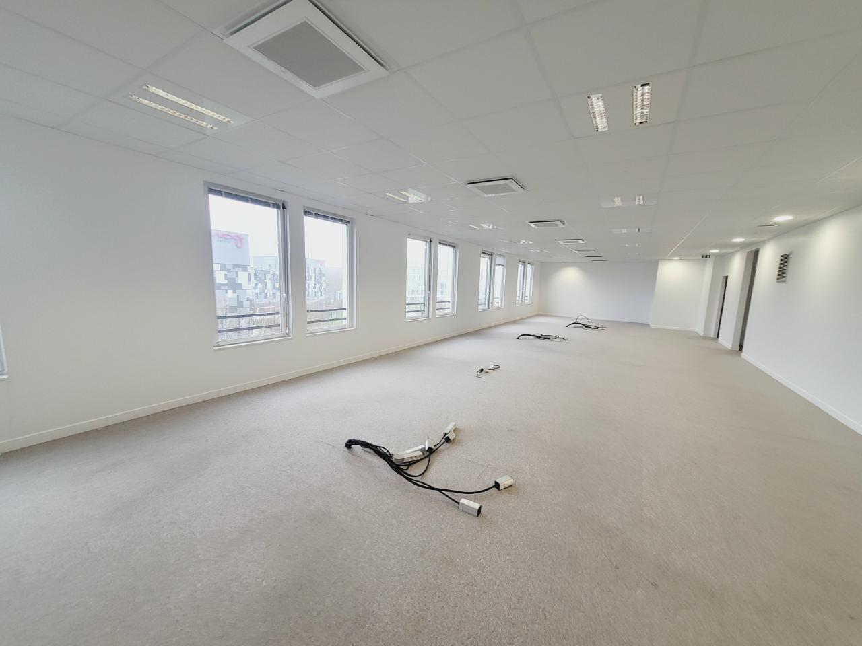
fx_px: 324
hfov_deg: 106.2
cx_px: 431
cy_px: 323
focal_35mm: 13
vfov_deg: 89.9
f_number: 2.2
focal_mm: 1.74
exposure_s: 1/50
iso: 64
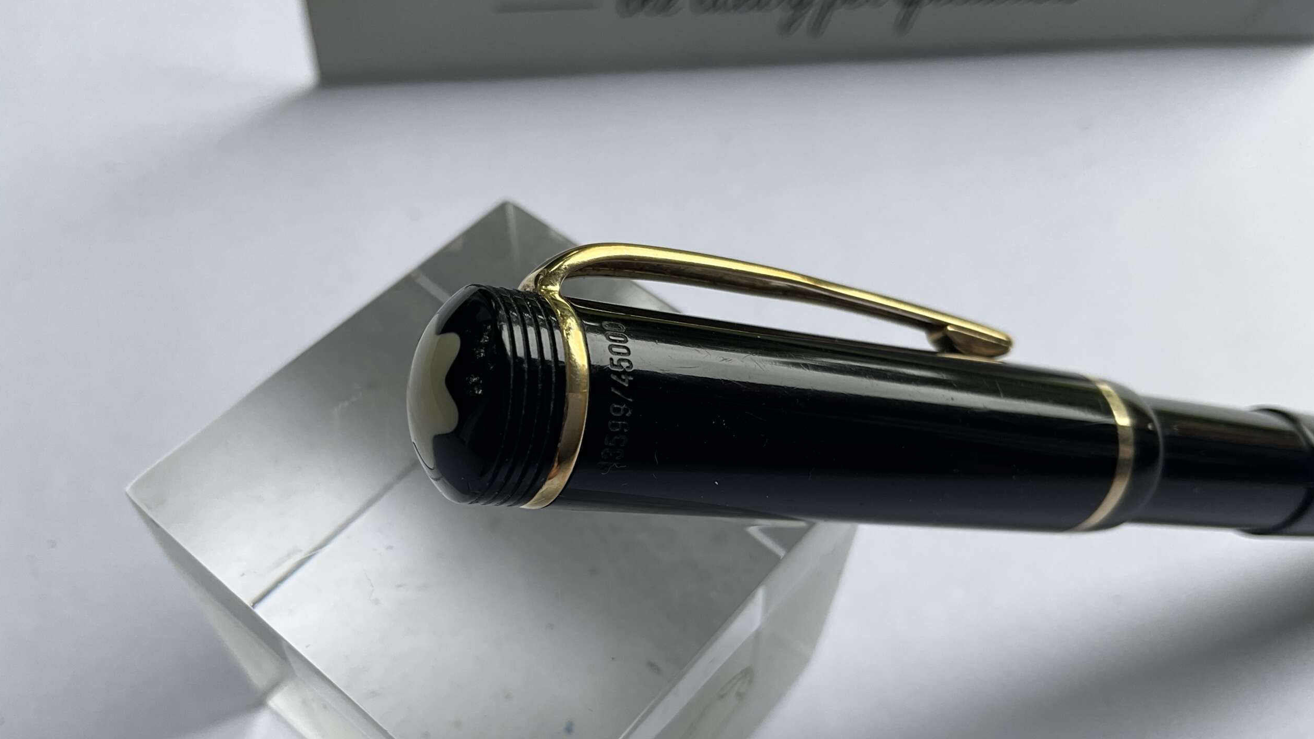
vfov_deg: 36.4
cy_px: 481
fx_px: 1115
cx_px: 662
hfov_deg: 61.0
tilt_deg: -58.2
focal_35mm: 32
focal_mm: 3
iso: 25
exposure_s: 1/122
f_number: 1.8
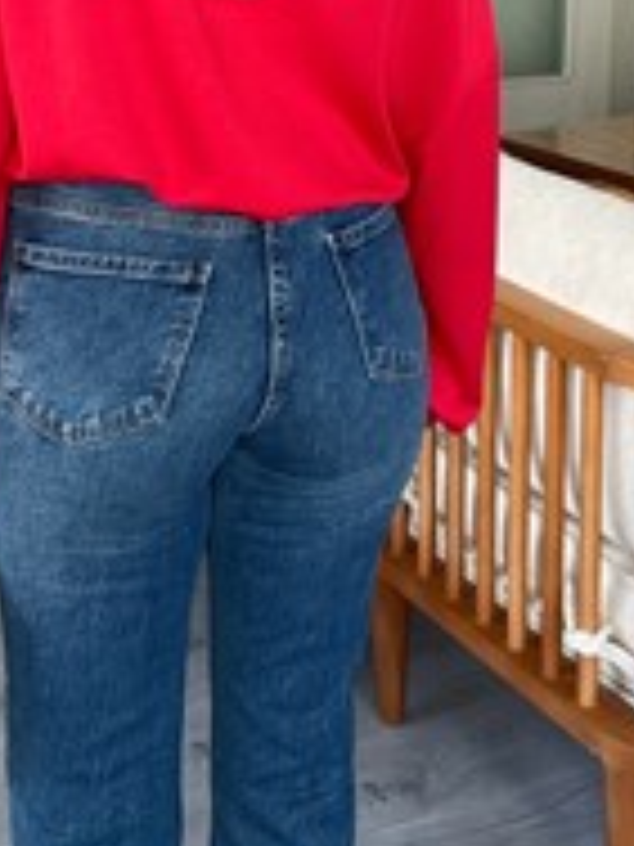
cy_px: -56
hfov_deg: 22.2
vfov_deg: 27.2
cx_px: 346
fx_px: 1612
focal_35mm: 66
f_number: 2.2
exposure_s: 1/108
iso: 100
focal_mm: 2.71
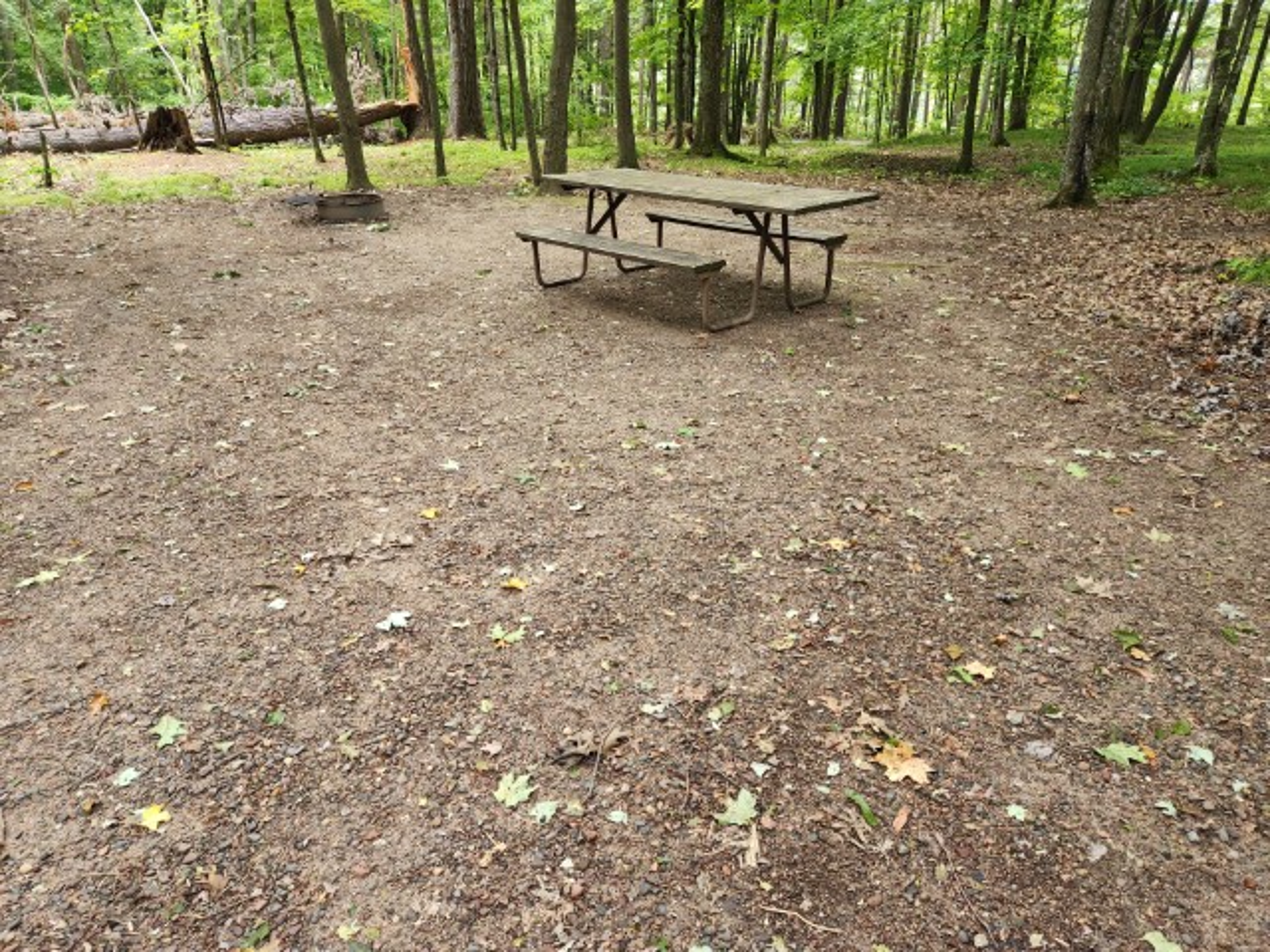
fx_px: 844
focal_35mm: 23
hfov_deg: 73.9
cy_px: 476
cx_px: 635
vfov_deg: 58.9
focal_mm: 5.4
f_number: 1.8
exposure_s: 1/180
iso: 160
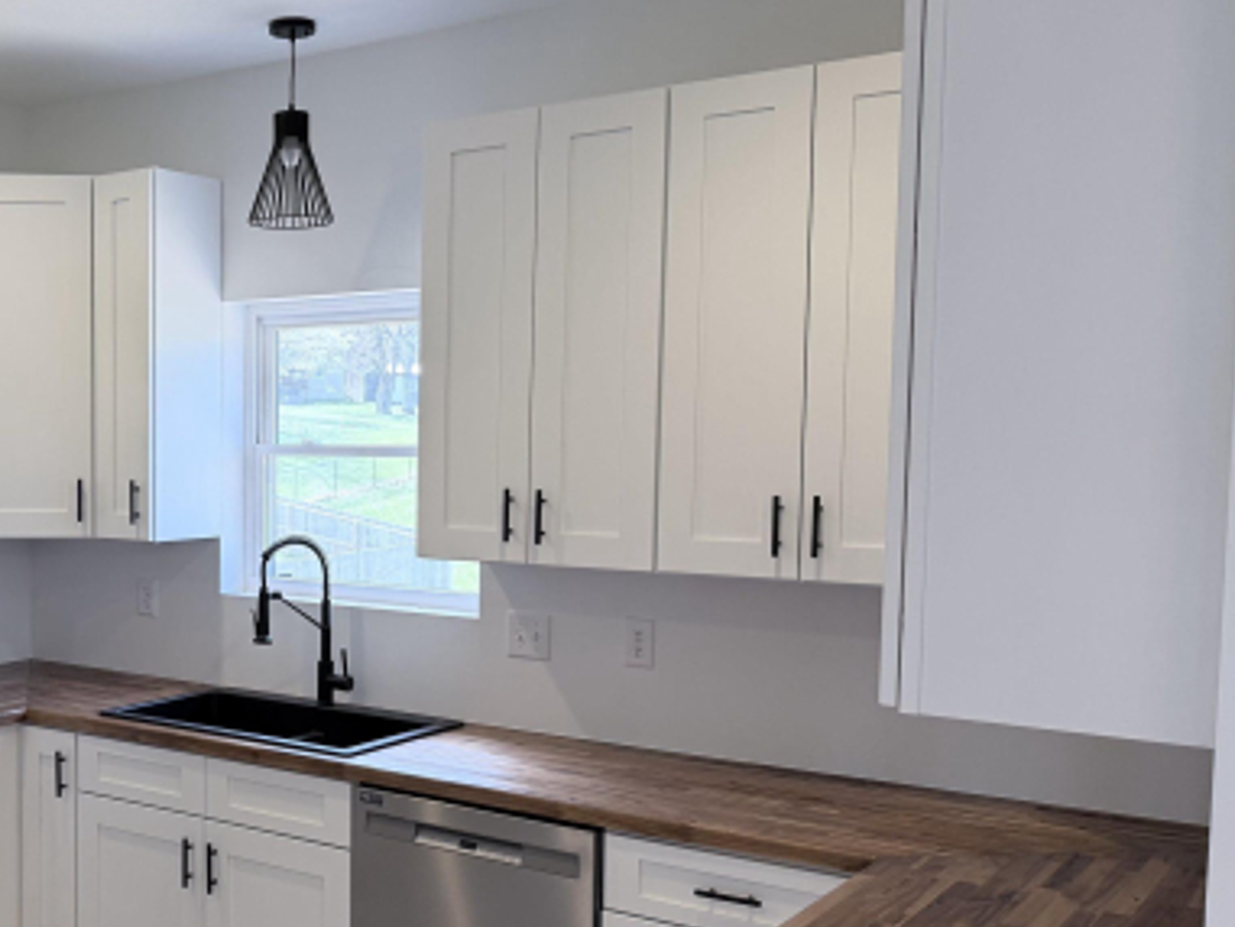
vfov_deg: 34.3
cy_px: 532
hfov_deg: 41.9
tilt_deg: -4.0
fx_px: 1499
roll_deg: +0.1
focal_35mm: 42
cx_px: 173
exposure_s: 1/132
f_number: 1.78
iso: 100
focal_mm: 6.76
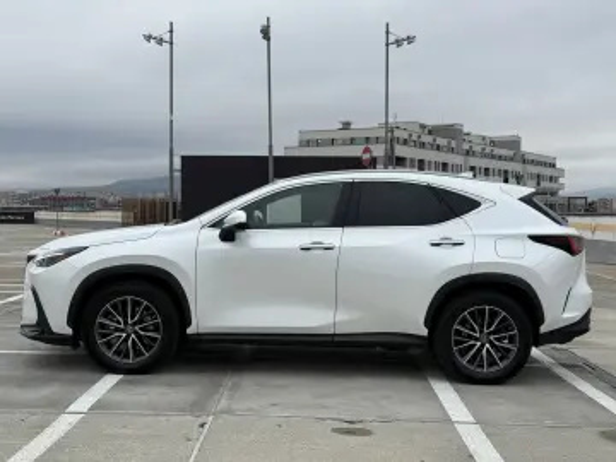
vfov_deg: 30.3
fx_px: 854
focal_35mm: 48
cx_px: 308
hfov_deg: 39.7
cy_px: 231
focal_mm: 6.76
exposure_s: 1/895
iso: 100
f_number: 1.78
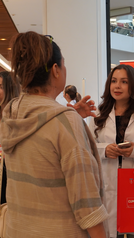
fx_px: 360
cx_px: 116
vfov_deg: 36.6
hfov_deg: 20.7
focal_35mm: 57
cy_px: 118
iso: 1000
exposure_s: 1/160
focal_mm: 24
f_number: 4
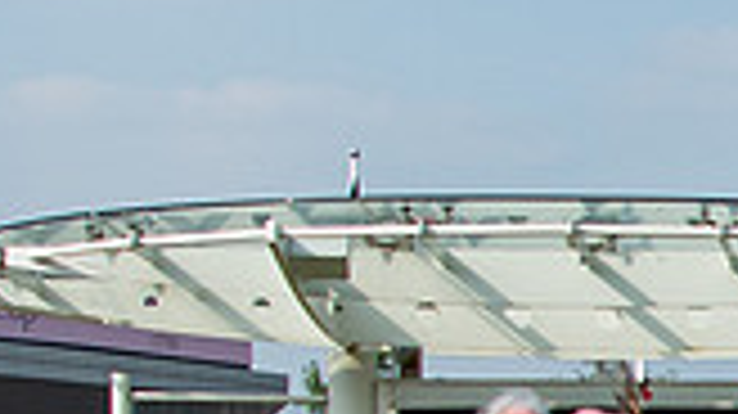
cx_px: 1476
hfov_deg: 10.1
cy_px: 716
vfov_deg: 6.0
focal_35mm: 197
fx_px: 3853
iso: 80
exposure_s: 1/1600
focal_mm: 20
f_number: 4
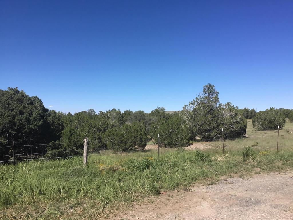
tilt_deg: +2.1
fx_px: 262
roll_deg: +0.0
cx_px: 146
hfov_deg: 58.4
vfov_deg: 45.4
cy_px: 110
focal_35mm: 31
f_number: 2.4
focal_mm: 3.3
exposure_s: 1/1631
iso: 25
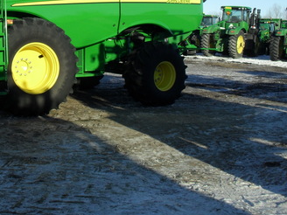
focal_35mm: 58
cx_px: 70
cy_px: 42
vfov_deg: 24.8
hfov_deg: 32.6
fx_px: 481
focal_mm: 6.3
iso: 100
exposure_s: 1/180
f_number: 8.4
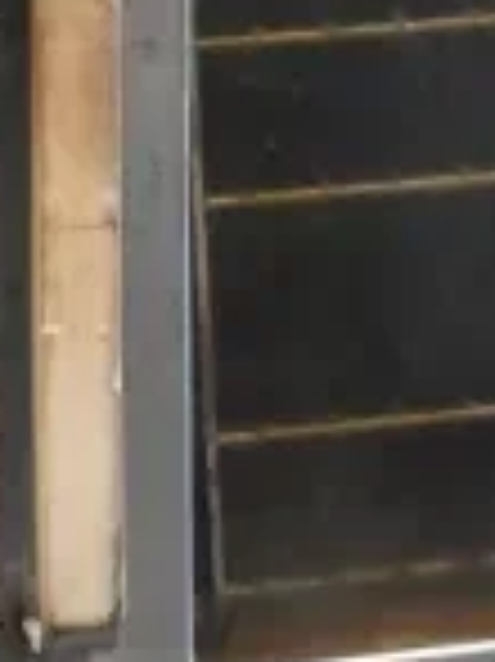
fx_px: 4124
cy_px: -642
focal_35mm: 216
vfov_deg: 8.7
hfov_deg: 6.8
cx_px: -63
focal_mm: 24
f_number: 5
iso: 6400
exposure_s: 1/100
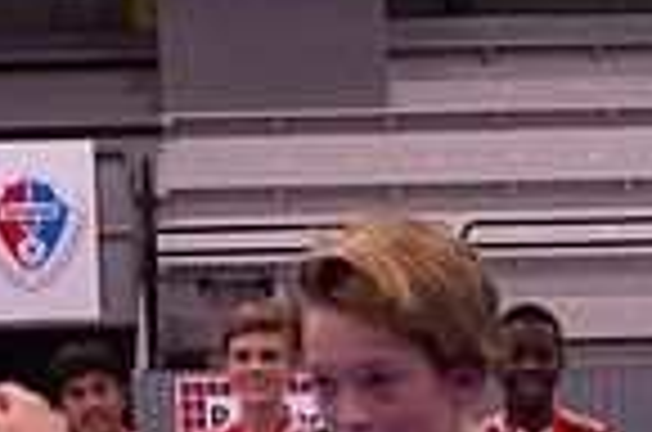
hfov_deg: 13.5
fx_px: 2747
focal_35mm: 152
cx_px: 418
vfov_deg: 8.6
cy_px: 806
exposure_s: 1/200
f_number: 3.5
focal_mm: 38
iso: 1800
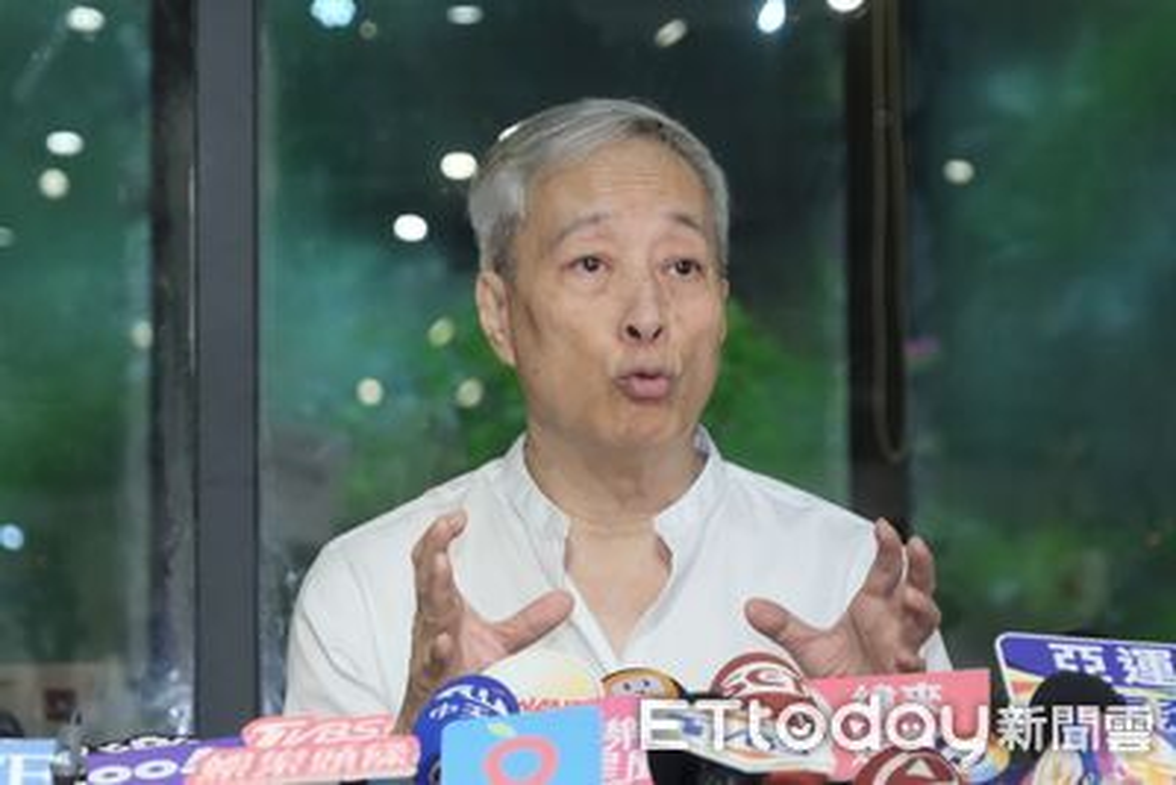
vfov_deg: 16.5
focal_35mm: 83
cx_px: 588
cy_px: 392
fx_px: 2712
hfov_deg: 24.5
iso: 3200
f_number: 2.8
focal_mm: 55
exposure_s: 1/160
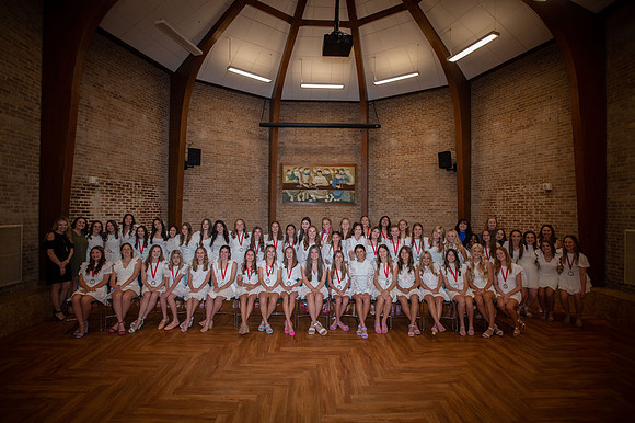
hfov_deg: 93.3
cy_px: 212
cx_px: 318
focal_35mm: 17
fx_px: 300
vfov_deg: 70.4
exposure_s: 1/160
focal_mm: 17
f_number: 4.5
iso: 2000
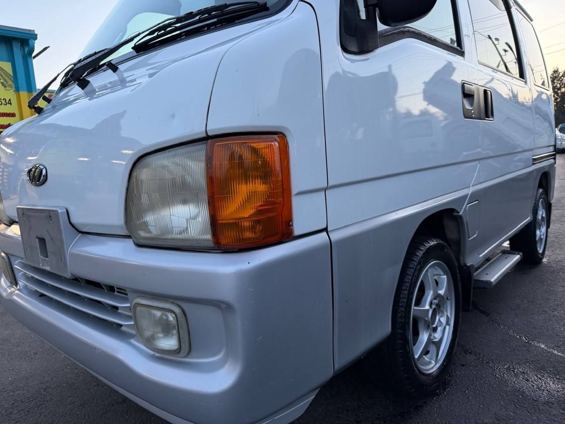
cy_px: 212
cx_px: 282
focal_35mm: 24
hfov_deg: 71.6
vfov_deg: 56.8
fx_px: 392
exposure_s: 1/120
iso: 320
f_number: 1.78
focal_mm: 6.76
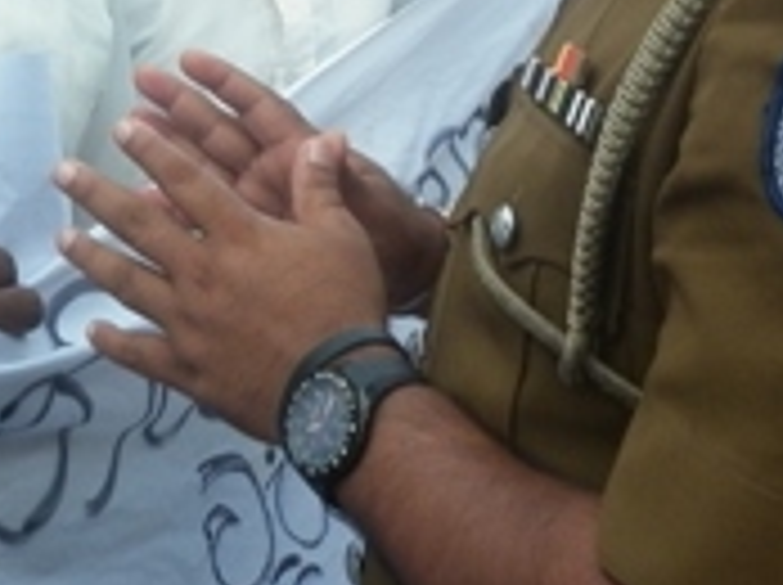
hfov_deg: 19.1
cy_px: -315
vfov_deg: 13.4
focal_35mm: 103
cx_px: 288
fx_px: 2327
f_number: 2.8
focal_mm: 5
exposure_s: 1/800
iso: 80
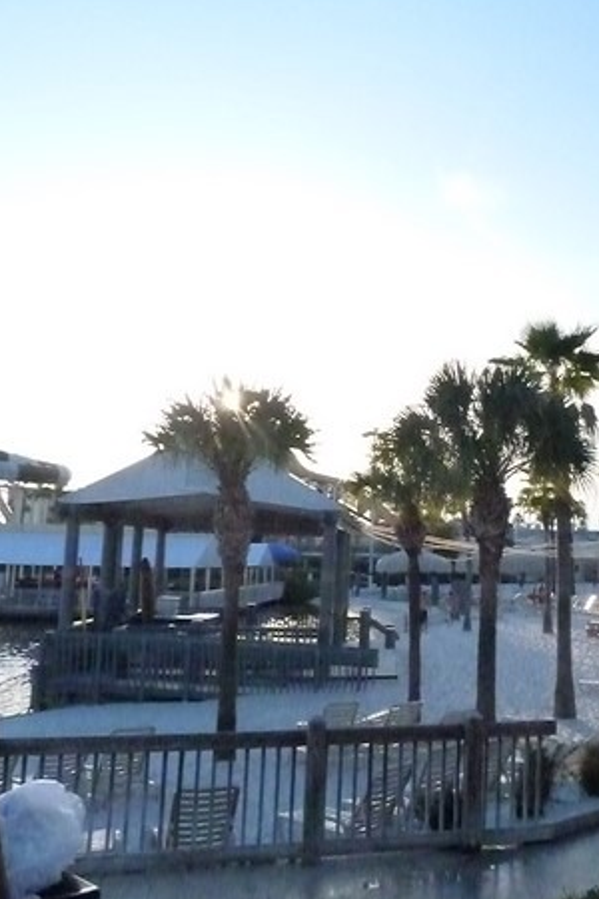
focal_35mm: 37
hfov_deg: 33.7
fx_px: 923
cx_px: 557
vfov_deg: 51.9
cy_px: 438
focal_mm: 4.5
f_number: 5.6
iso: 2500
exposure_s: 1/2000
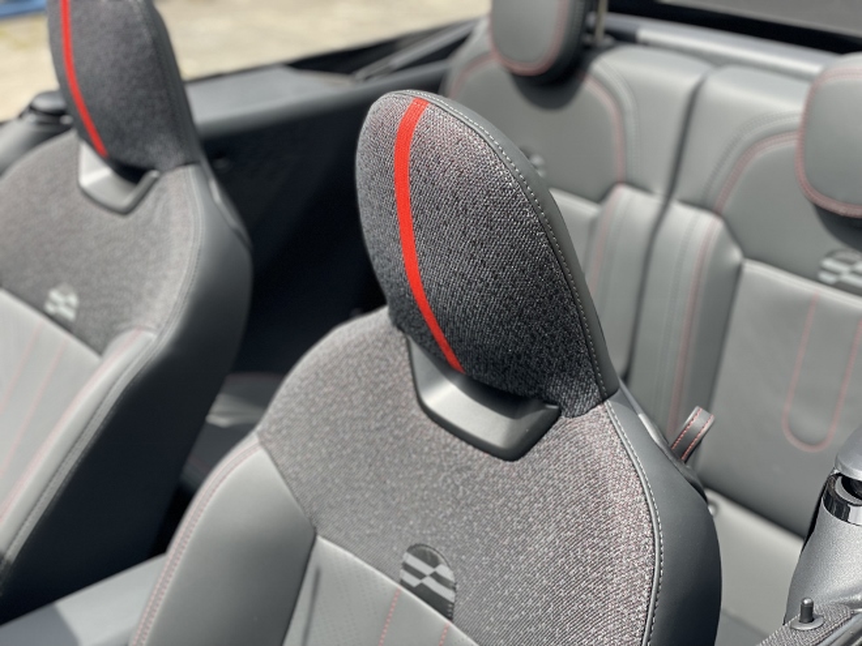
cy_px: 323
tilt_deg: -23.8
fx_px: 1295
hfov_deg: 36.8
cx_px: 431
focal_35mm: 52
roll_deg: +1.2
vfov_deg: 28.0
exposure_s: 1/280
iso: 32
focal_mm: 6
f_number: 2
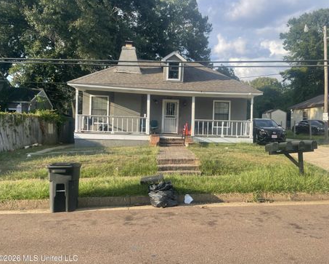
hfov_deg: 62.1
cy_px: 134
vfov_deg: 51.6
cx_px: 179
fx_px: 273
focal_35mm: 28
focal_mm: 4.2
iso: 32
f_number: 1.6
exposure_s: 1/1335
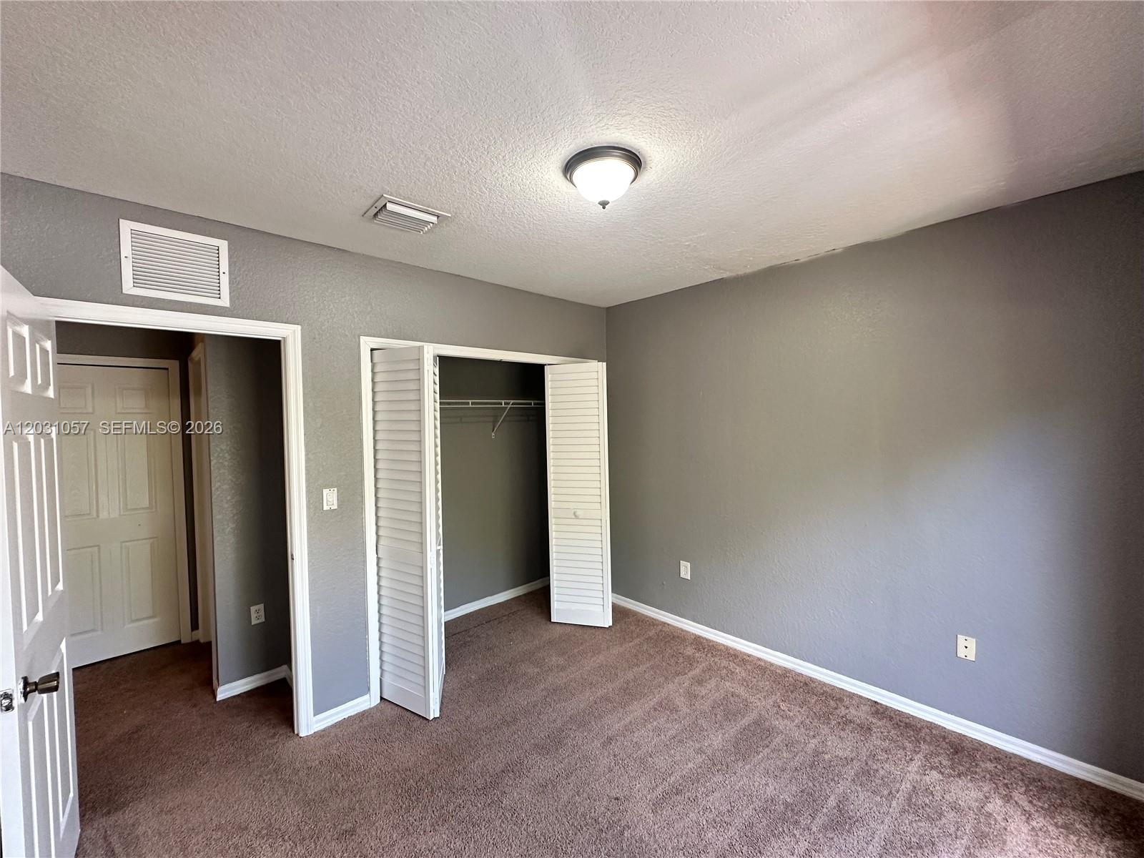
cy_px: 429
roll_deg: +0.8
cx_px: 572
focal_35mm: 14
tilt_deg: -0.2
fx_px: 463
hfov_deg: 102.1
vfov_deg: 85.7
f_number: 2.2
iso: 160
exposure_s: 1/60
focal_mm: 2.22
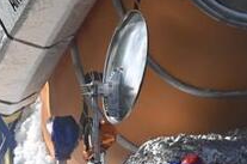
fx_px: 6072
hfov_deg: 2.3
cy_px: 76
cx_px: 332
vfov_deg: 1.5
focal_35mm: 887
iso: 320
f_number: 5
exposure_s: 1/1600
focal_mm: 185
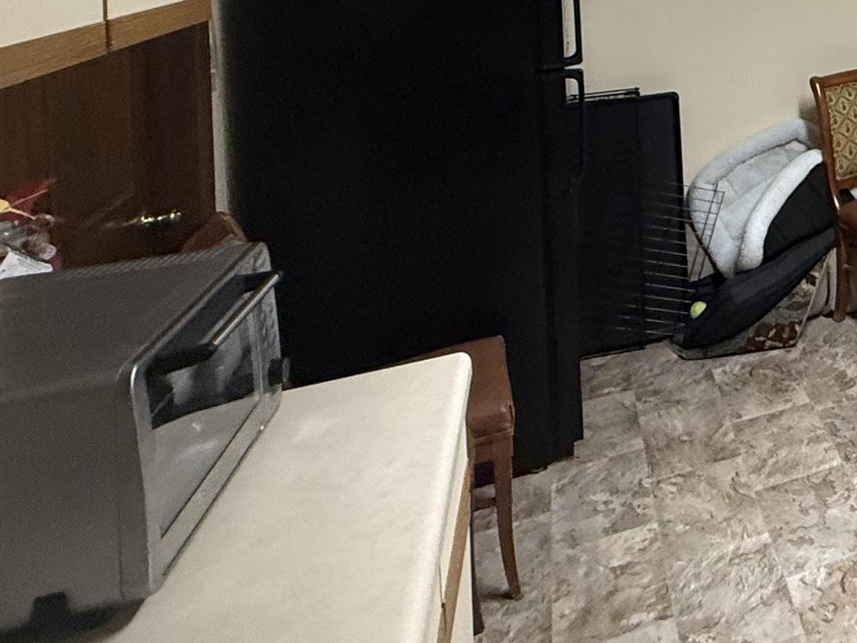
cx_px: 1075
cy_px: -123
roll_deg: +1.9
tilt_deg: +0.9
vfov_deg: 30.1
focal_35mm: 41
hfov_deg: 34.5
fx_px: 1015
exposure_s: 1/60
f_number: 2.2
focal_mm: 2.22
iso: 320
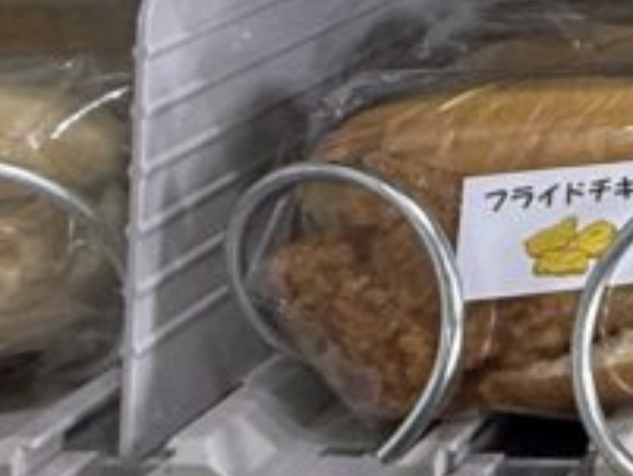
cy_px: -284
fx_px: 1628
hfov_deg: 14.9
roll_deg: -2.3
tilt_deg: -5.4
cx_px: 1461
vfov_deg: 15.1
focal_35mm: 89
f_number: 2.2
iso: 125
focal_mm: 2.22
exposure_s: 1/100
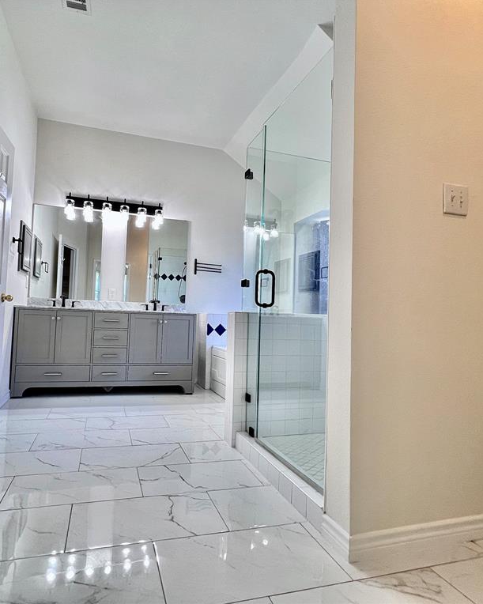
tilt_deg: +3.3
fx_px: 304
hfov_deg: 75.7
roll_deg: -1.2
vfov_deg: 89.6
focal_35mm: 17
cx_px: 183
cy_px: 301
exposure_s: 1/60
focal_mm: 1.57
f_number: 1.8
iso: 160
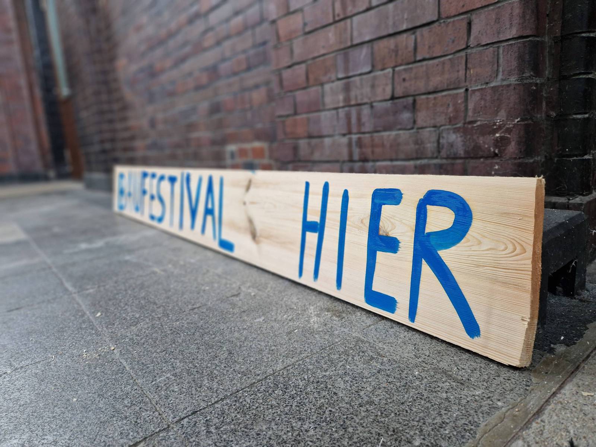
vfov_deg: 58.9
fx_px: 396
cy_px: 224
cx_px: 298
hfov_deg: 73.9
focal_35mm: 23
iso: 250
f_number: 1.8
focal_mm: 5.4
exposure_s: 1/50
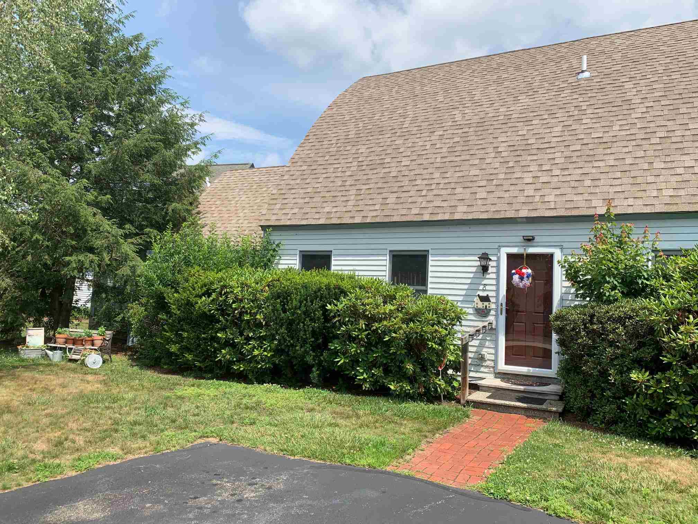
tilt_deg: +5.2
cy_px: 262
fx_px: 524
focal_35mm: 26
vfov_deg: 53.1
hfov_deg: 67.3
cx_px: 349
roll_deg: -2.5
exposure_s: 1/1992
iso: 25
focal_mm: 4.25
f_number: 1.8
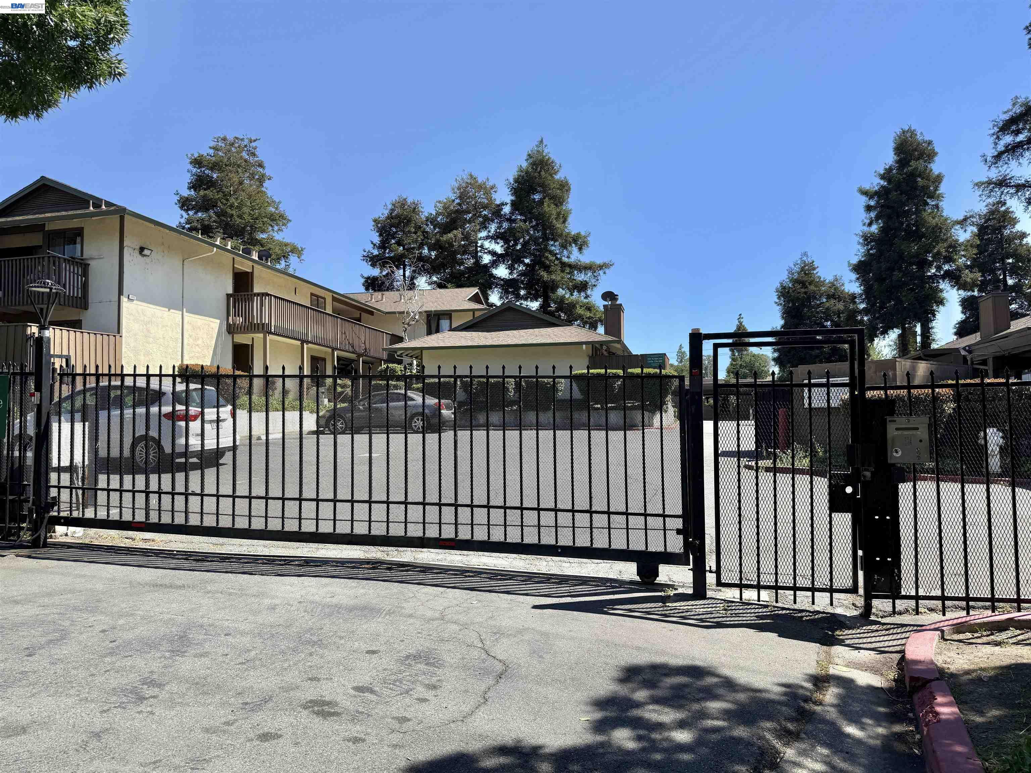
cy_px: 386
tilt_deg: +3.0
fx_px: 715
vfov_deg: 56.8
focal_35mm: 24
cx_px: 516
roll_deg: +0.4
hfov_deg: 71.6
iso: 80
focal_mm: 6.76
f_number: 1.78
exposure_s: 1/3953
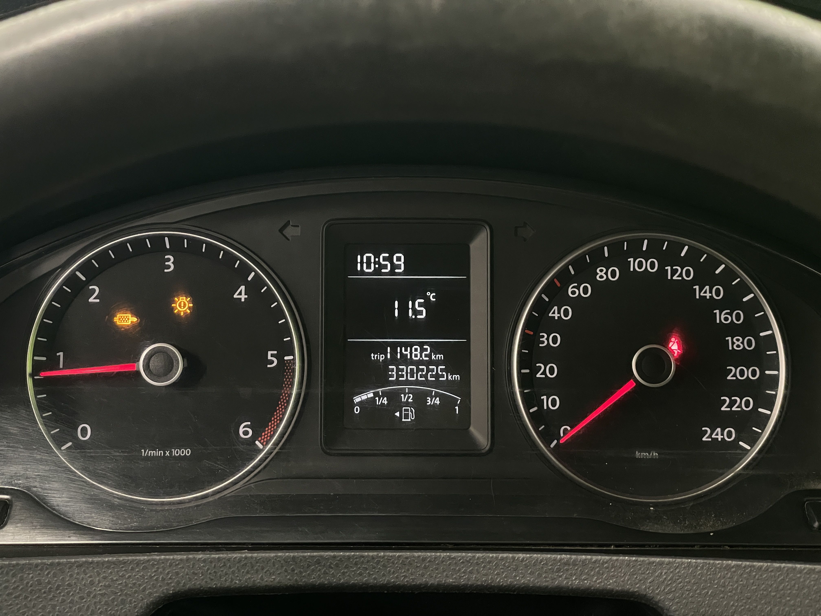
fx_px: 1233
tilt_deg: -23.4
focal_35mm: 52
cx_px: 410
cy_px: 308
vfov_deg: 28.0
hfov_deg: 36.8
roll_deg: -0.8
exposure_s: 1/50
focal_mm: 6
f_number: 2
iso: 500
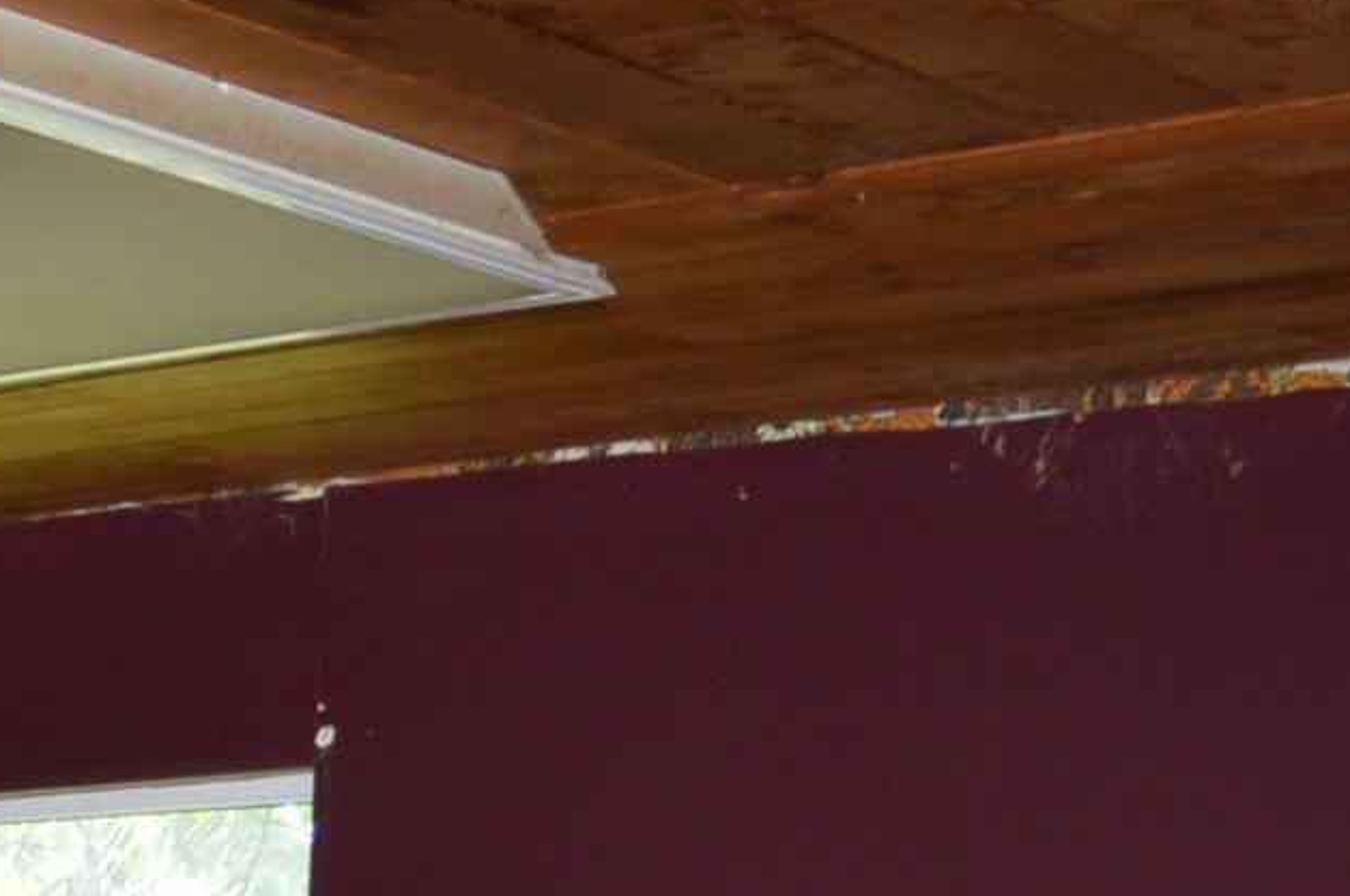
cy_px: 2127
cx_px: -830
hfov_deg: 14.5
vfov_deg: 9.5
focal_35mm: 129
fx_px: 4831
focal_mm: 18
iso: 400
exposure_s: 1/60
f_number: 4
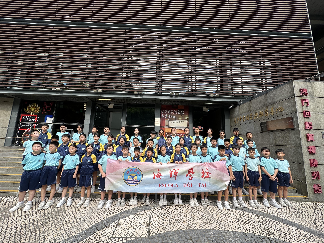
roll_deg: -1.2
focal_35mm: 14
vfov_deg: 85.7
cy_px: 122
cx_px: 162
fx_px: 131
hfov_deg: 102.1
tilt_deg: +9.3
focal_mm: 2.22
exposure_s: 1/467
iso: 40
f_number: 2.2
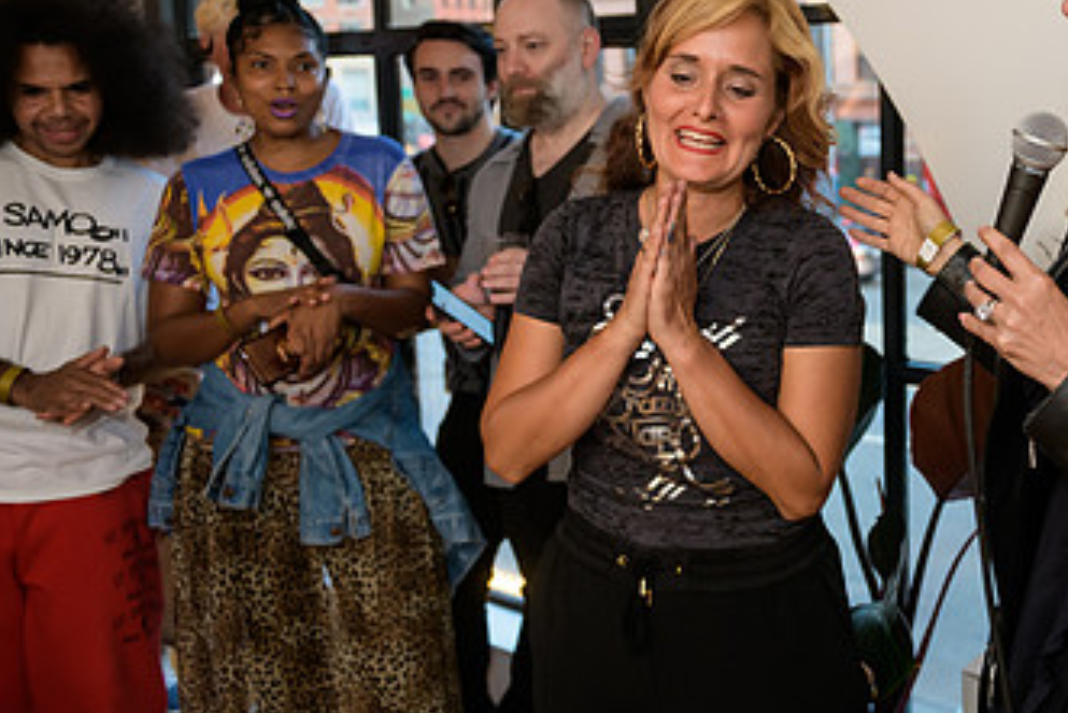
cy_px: 234
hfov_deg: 43.6
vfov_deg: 31.7
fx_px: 1246
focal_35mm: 42
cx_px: 897
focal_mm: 24
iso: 800
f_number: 3.2
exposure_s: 1/125
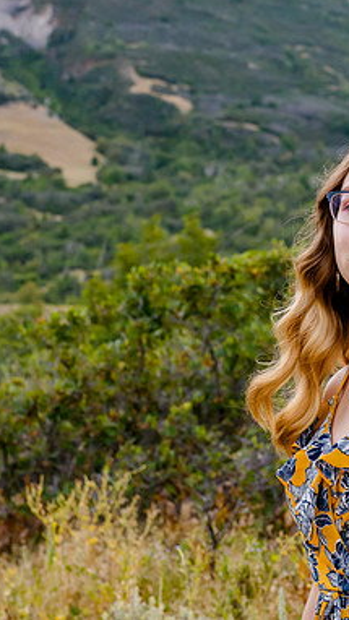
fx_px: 2056
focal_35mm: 125
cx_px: 319
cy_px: 223
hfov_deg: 9.7
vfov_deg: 17.1
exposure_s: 1/200
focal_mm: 62
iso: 800
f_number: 7.1
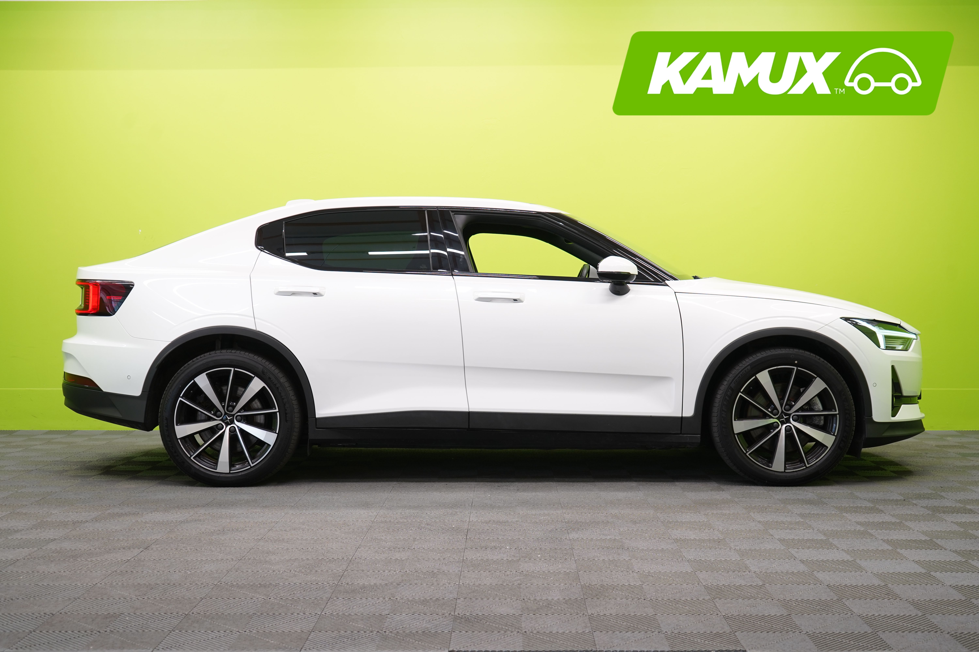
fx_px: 1278
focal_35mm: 47
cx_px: 490
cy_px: 326
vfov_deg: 28.6
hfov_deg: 41.9
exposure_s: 1/30
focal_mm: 47
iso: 400
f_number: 5
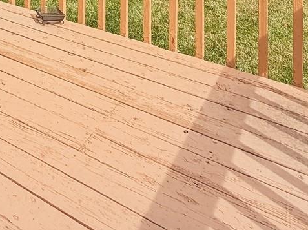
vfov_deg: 22.4
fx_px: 418
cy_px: -153
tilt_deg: +0.0
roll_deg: +0.7
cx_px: -8
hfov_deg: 36.0
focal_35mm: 47
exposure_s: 1/955
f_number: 2.2
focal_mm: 2.2
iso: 25
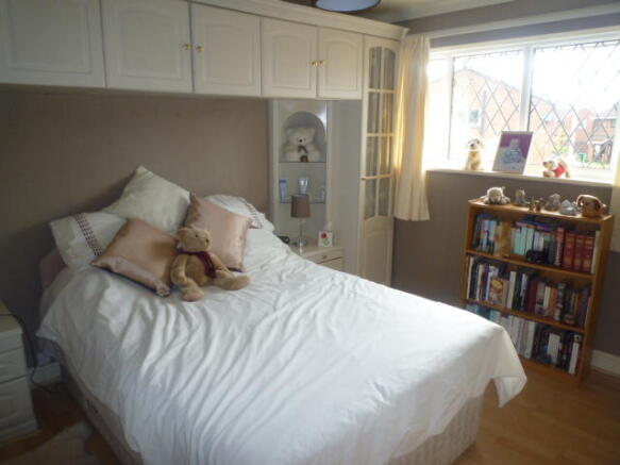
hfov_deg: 69.4
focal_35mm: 25
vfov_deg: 54.9
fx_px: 448
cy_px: 232
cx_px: 310
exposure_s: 1/30
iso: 100
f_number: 2.8
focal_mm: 4.4
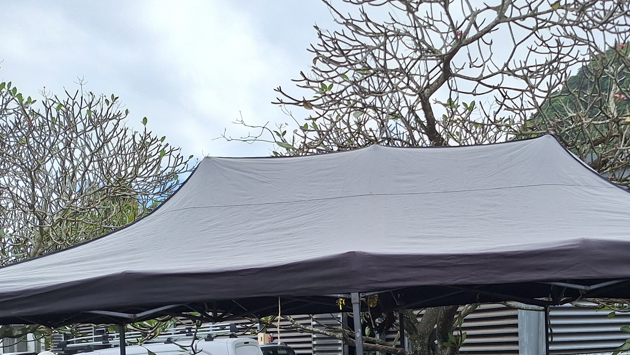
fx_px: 752
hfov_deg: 44.9
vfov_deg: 25.3
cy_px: 350
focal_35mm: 45
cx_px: 414
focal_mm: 5.54
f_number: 1.8
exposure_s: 1/1346
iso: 40
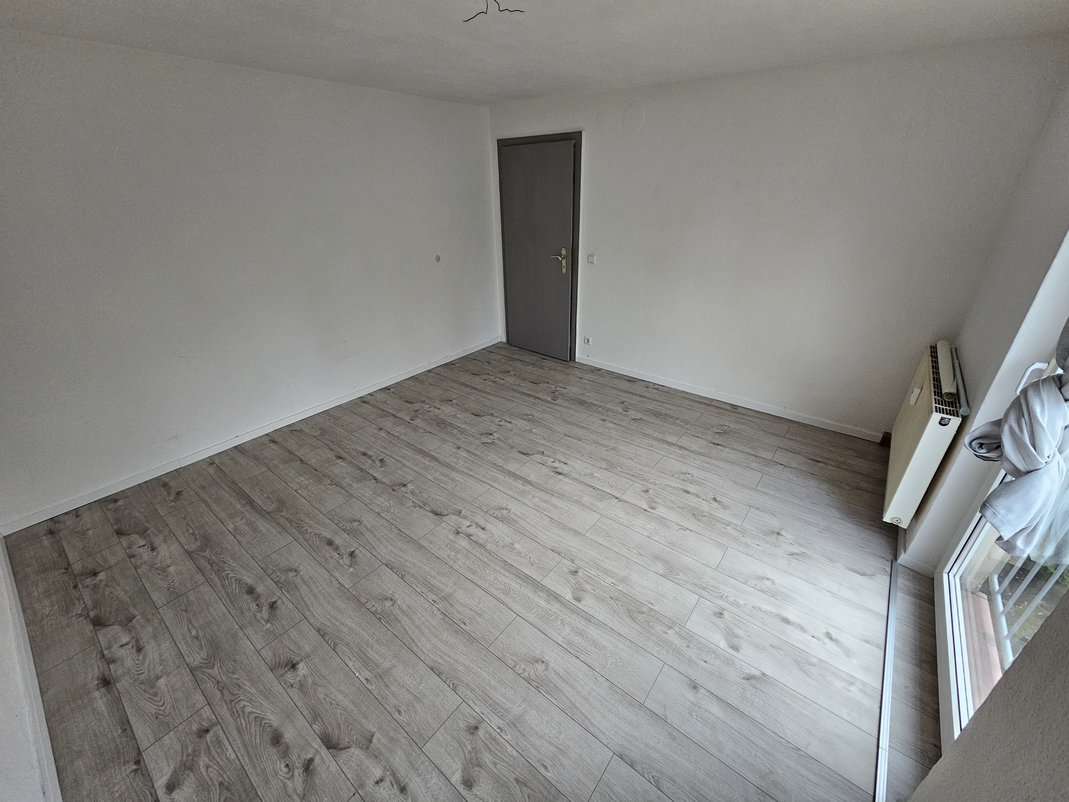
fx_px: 401
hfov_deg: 106.2
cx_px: 534
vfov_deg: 89.9
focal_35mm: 13
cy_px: 401
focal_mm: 2.2
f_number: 2.2
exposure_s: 1/100
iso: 200
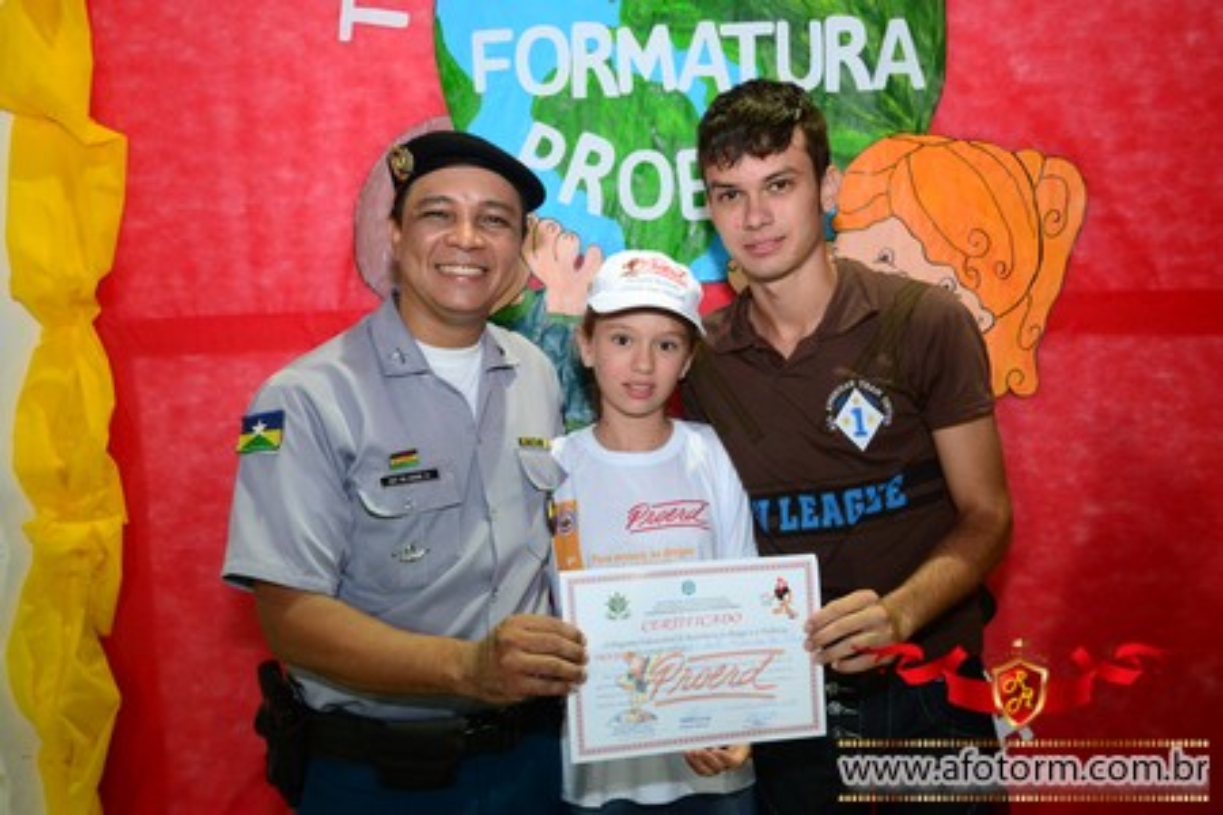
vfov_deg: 40.0
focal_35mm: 33
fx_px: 1121
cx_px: 612
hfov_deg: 57.2
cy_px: 408
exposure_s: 1/80
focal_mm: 22
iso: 1600
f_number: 3.8
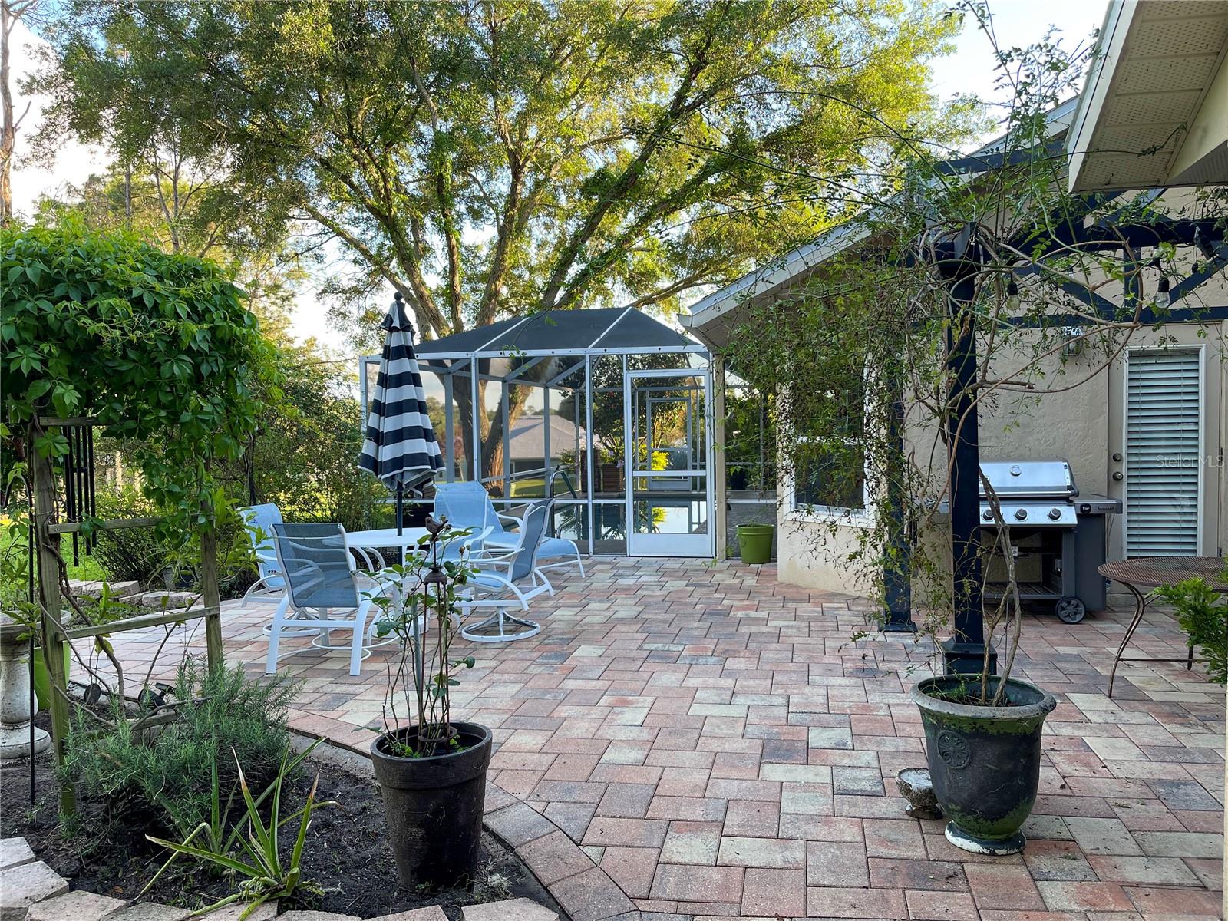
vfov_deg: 54.9
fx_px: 887
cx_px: 614
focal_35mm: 25
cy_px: 460
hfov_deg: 69.4
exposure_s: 1/151
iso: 32
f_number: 1.6
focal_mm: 5.1
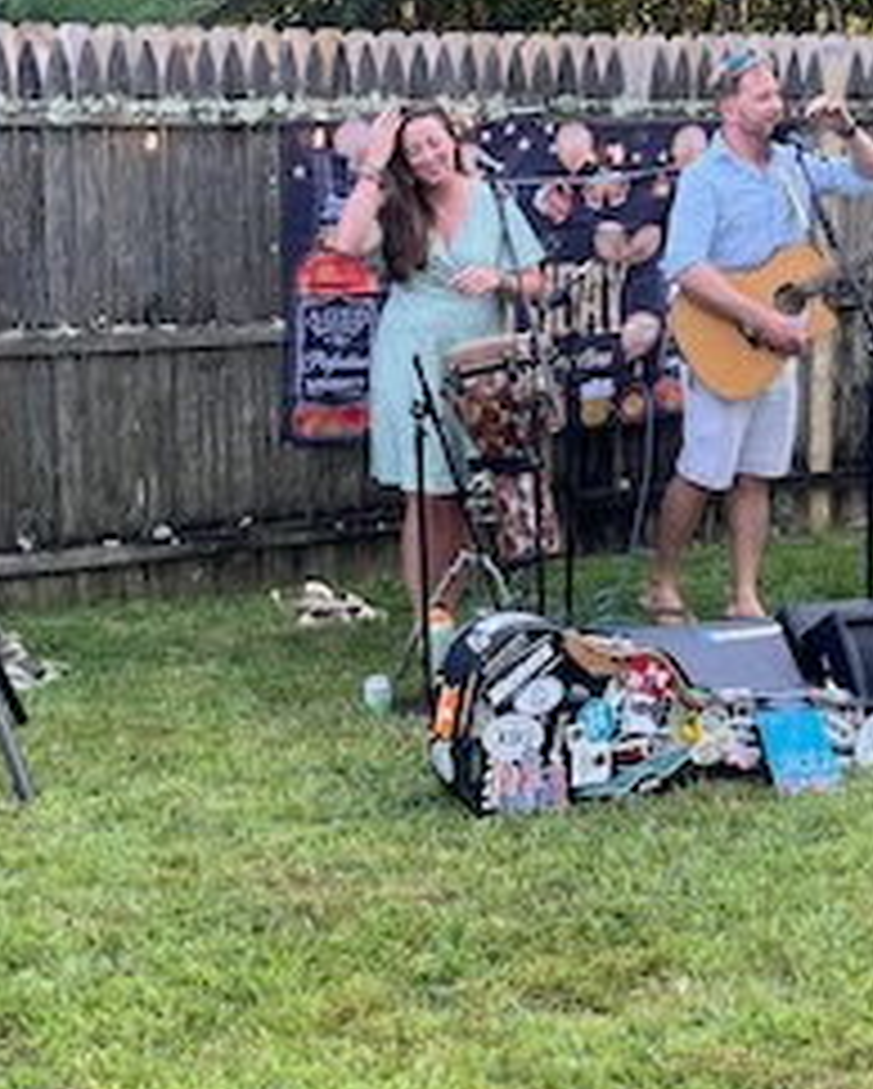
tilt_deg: -12.8
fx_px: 2161
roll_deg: +1.5
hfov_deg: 22.8
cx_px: 486
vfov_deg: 28.3
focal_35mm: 67
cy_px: 472
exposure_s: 1/122
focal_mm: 5.1
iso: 40
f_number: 1.6
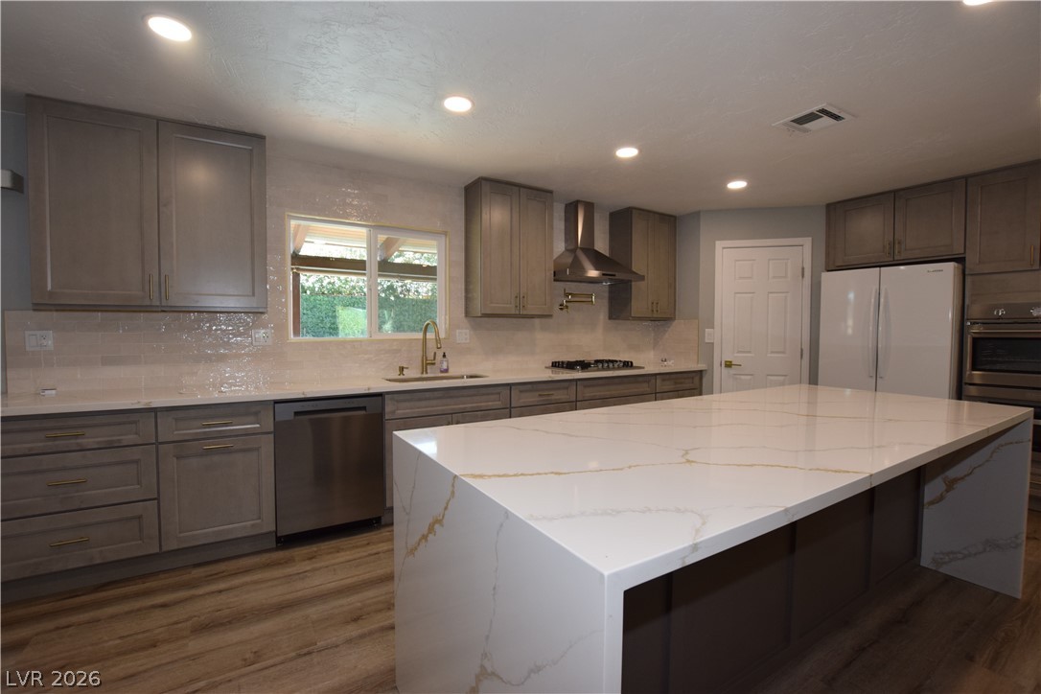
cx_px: 520
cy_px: 347
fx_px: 434
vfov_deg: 77.3
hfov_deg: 100.4
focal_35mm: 15
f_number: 5.6
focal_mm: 10
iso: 640
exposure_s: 1/125
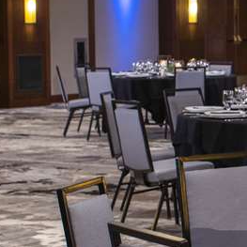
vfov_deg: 10.6
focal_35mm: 165
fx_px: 1332
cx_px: 369
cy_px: 129
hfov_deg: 10.3
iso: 250
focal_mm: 50
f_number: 8
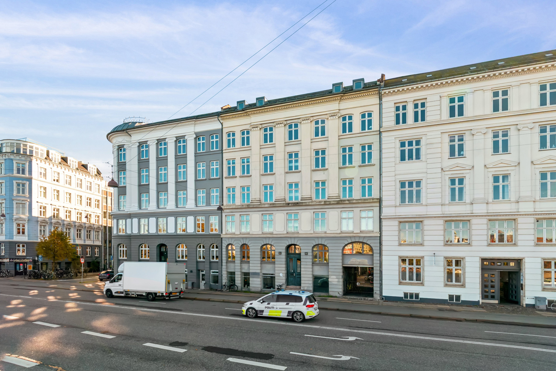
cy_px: 186
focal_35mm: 18
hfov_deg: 90.0
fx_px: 278
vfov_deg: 67.4
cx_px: 278
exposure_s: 1/250
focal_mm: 12
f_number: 10
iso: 200
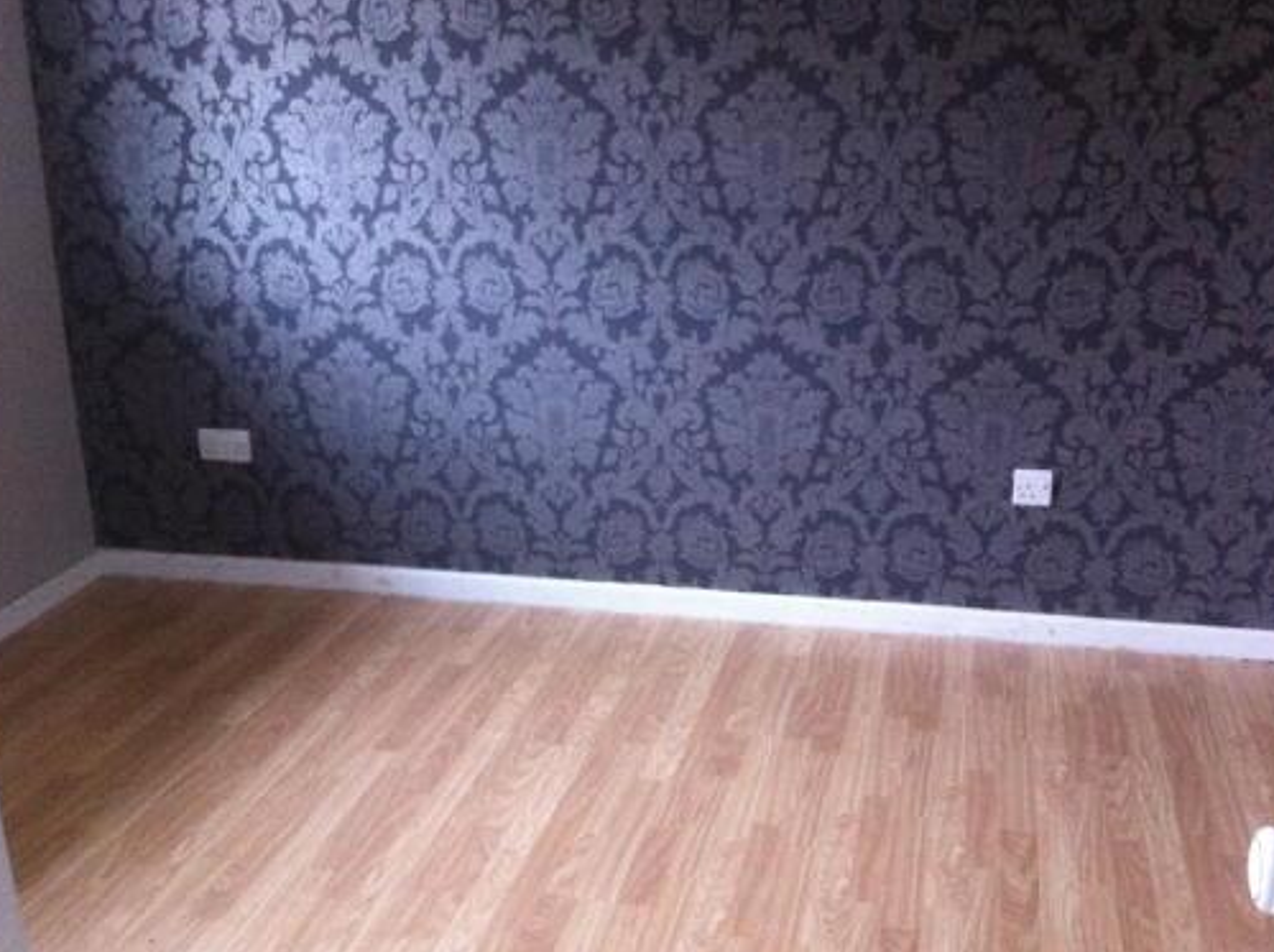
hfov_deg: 45.8
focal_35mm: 41
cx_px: 668
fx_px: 1507
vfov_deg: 35.0
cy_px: 537
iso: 500
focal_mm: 3.85
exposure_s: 1/15
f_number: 2.8
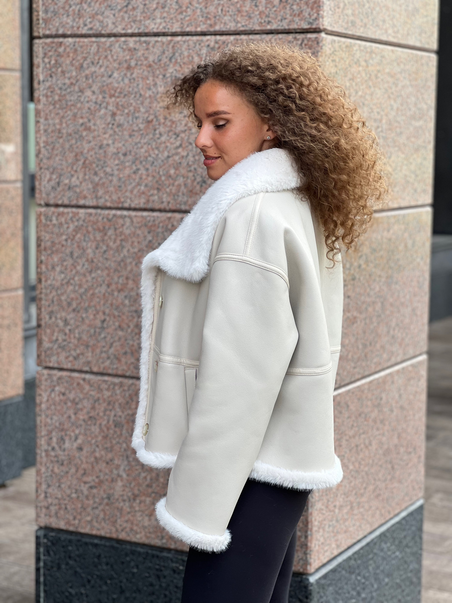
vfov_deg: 25.3
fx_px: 1341
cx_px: 226
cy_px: 302
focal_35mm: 77
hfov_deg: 19.1
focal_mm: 9
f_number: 2.8
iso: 25
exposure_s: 1/121
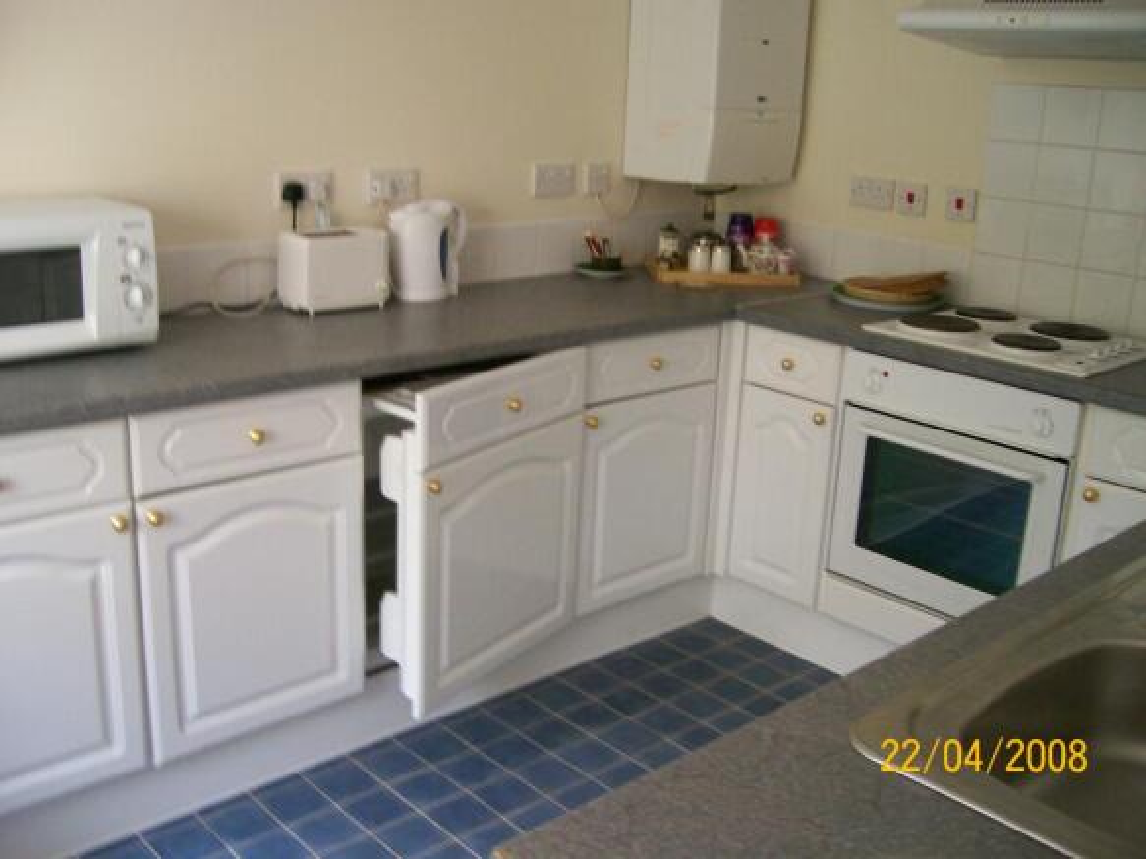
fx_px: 1158
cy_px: 430
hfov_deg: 52.6
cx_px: 573
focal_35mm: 35
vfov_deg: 40.7
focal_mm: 5.8
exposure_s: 1/26
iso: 200
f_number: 2.8
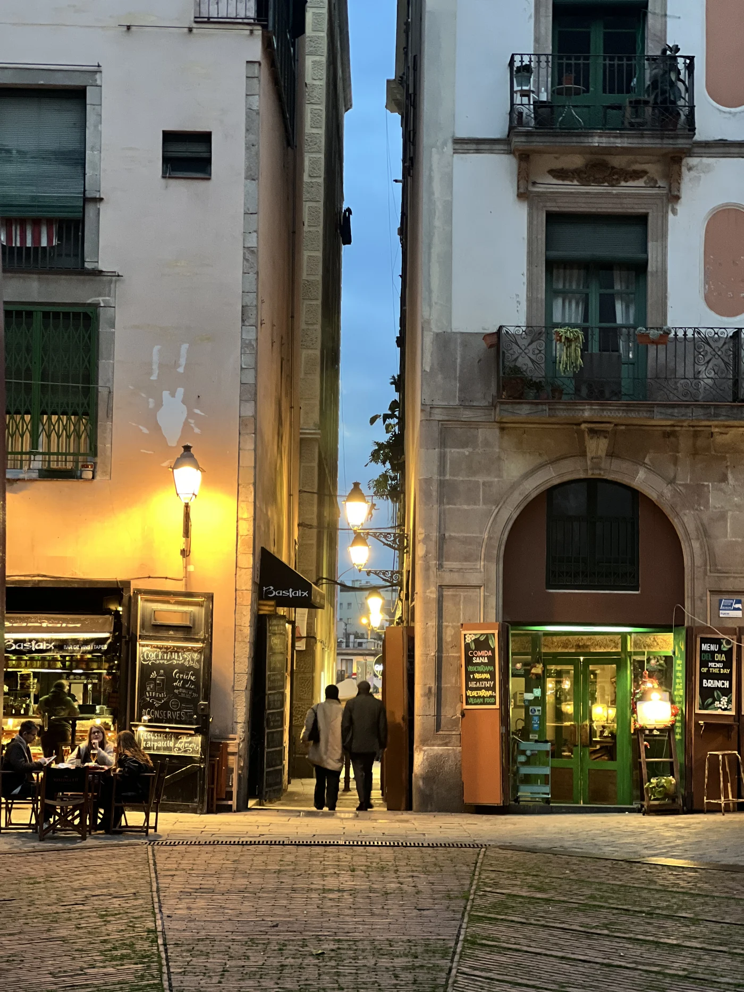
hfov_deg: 19.1
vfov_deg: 25.3
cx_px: 372
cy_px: 496
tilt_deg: +6.7
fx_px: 2207
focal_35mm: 77
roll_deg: -1.3
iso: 400
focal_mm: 9
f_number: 2.8
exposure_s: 1/14
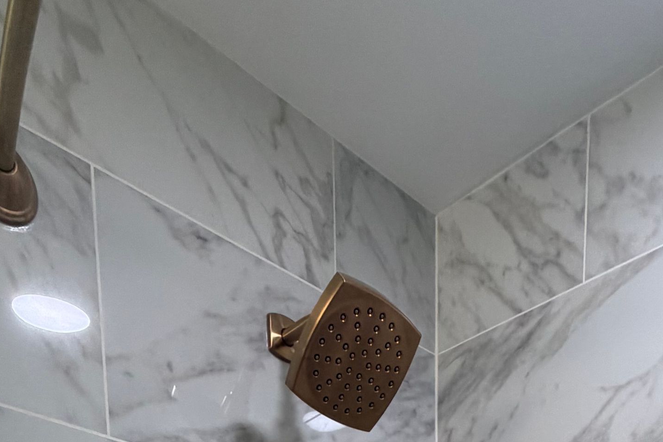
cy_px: 865
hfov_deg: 47.0
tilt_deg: -8.7
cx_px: 415
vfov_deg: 19.6
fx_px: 755
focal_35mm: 41
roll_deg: -0.5
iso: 200
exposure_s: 1/120
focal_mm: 2.22
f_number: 2.2
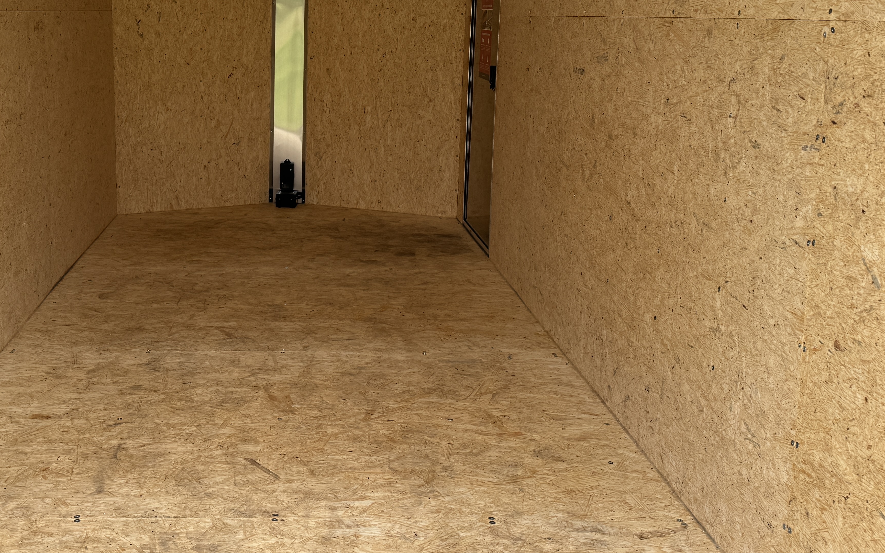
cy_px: 158
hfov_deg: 46.4
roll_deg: +0.3
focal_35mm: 42
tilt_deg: -8.4
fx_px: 1013
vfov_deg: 30.2
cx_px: 290
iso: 80
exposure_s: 1/888
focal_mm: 6.76
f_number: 1.78
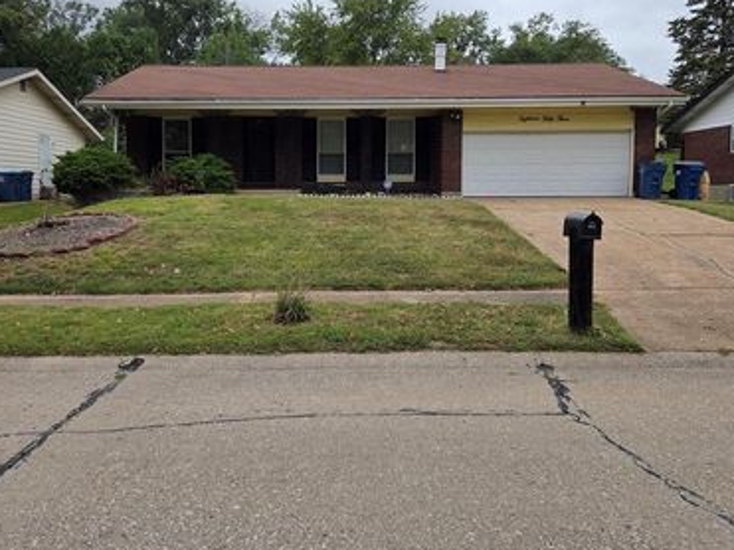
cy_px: 238
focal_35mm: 31
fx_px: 657
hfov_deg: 58.2
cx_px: 324
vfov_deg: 45.3
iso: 80
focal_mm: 5.4
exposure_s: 1/1799
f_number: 1.8
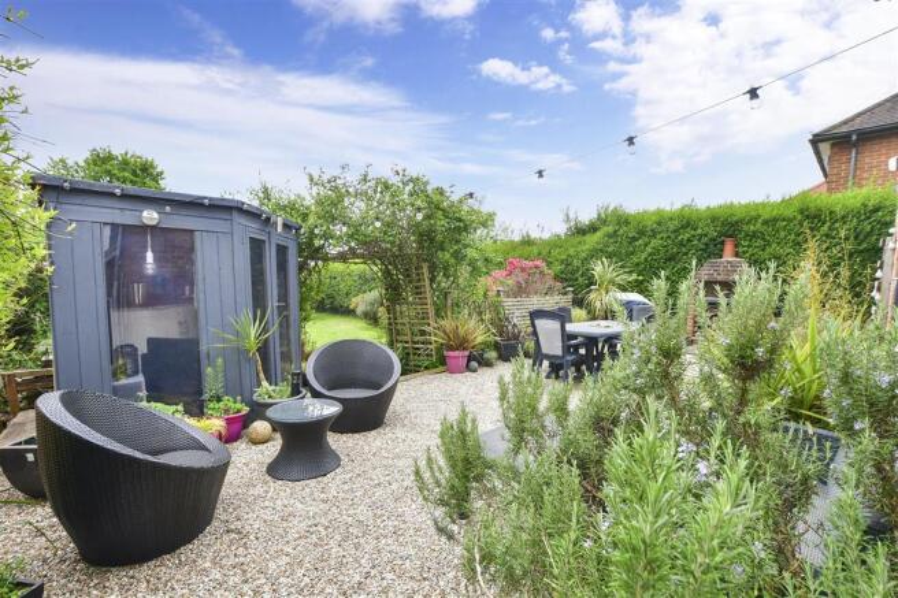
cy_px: 299
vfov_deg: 77.3
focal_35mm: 15
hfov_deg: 100.4
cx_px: 449
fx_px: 374
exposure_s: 1/100
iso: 160
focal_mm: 10
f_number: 8
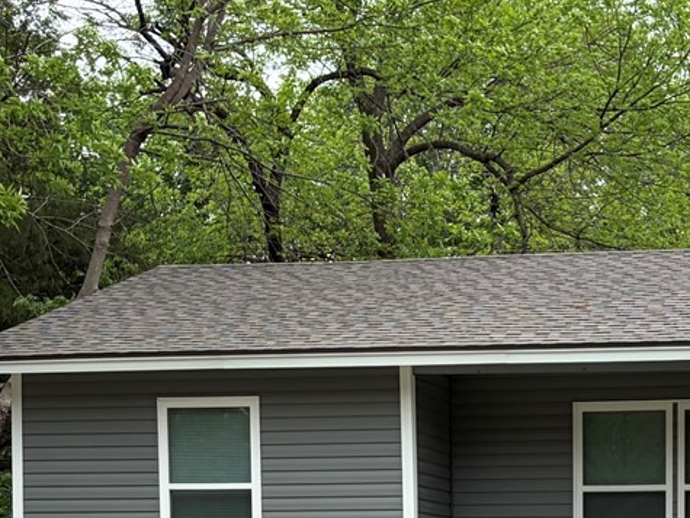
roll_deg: +0.2
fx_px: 2095
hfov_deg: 18.4
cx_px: 642
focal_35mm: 105
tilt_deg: -4.9
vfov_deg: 13.2
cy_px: 814
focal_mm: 5.96
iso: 50
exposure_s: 1/1337
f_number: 1.6
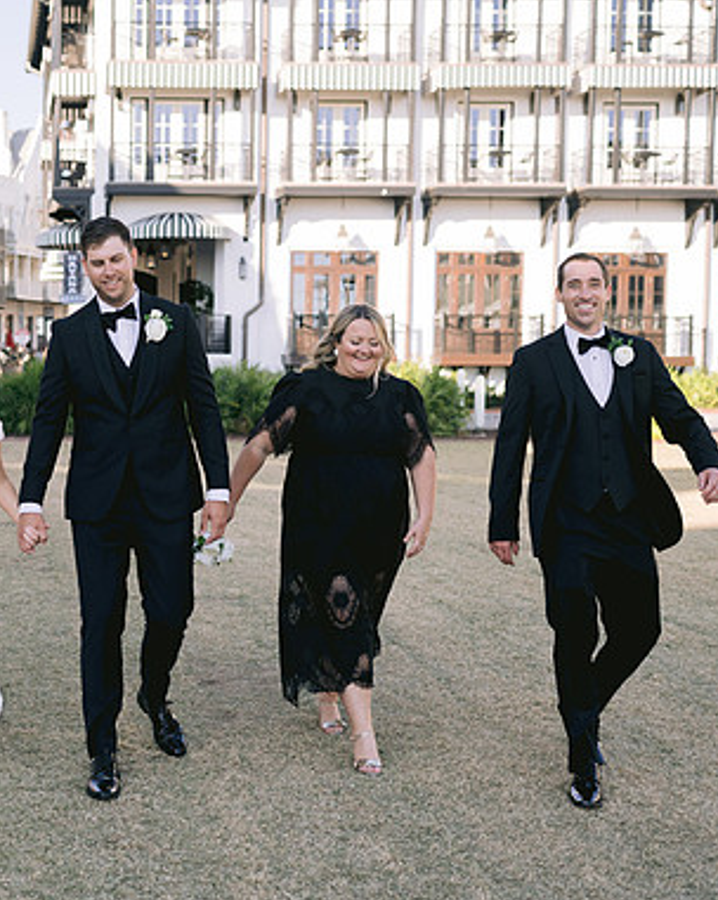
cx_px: 5
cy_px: 455
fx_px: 1437
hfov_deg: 26.6
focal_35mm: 54
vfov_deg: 34.8
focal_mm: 35
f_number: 2.5
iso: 200
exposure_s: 1/1600
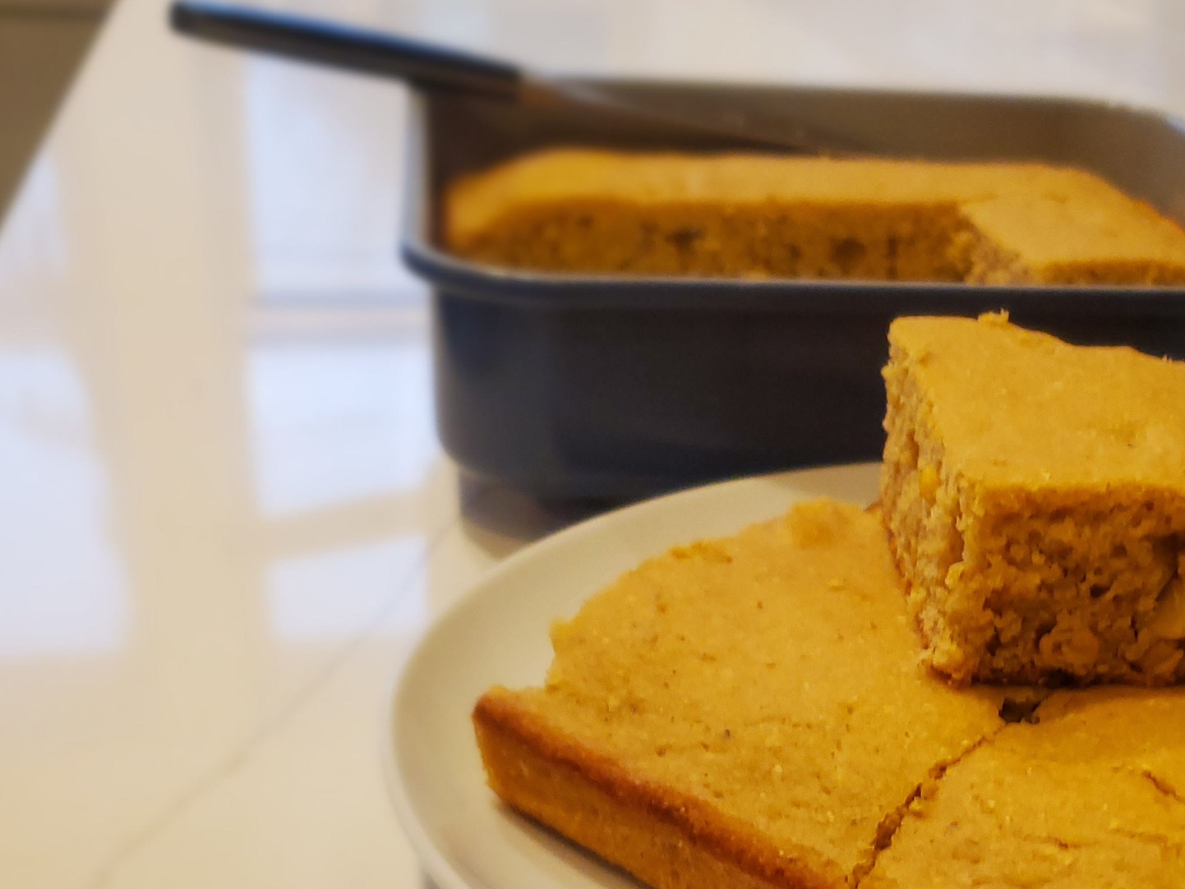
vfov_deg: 28.0
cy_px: 694
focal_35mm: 51
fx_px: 1746
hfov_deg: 36.0
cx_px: 980
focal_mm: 4.3
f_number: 1.5
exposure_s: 1/60
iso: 160
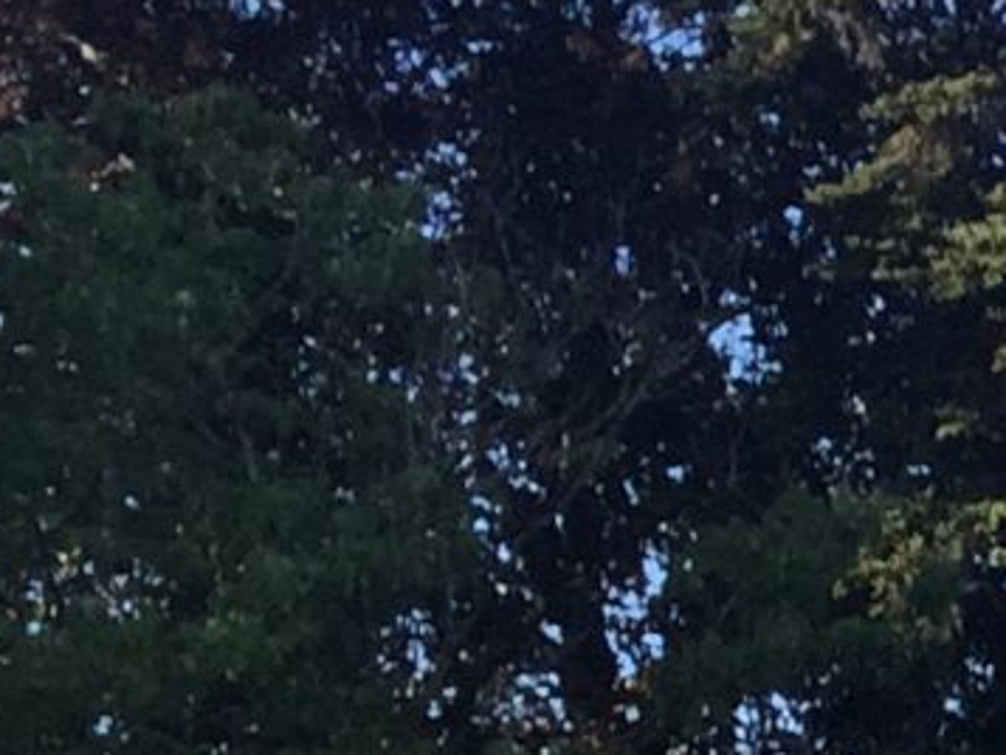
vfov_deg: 6.8
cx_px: 2933
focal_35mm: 208
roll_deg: +8.1
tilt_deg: +1.3
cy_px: 1772
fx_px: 6047
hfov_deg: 8.2
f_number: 2.2
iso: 32
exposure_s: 1/964
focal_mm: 4.15
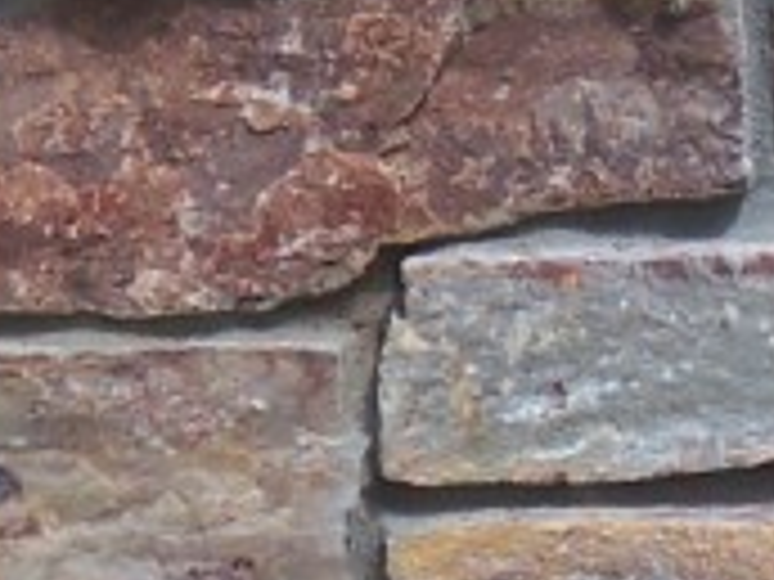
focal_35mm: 232
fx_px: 5187
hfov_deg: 8.5
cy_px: 522
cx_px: 148
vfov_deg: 6.4
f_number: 3.9
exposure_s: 1/320
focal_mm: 6.4
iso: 64
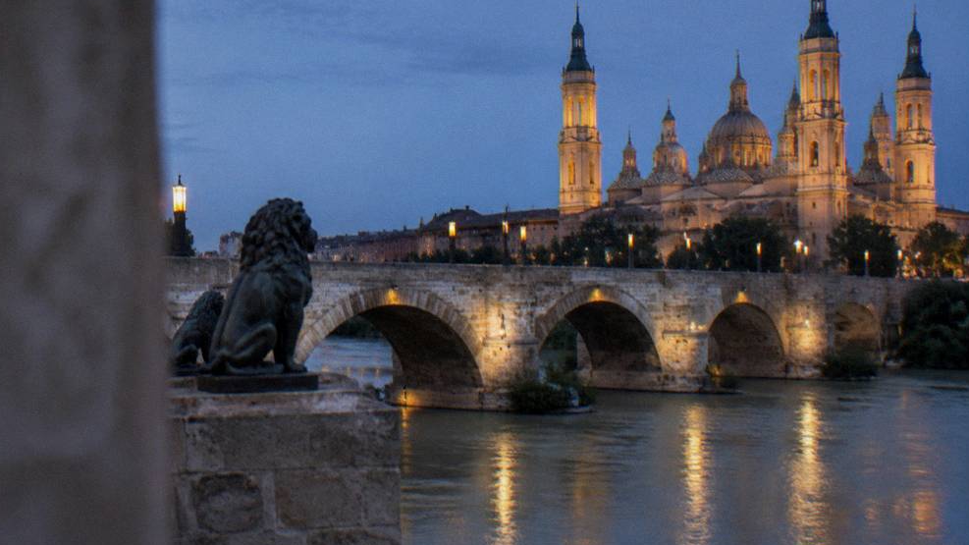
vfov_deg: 23.1
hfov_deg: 39.9
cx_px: 483
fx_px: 1336
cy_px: 264
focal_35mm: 52
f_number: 5.6
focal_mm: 49
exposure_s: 1/500
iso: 640
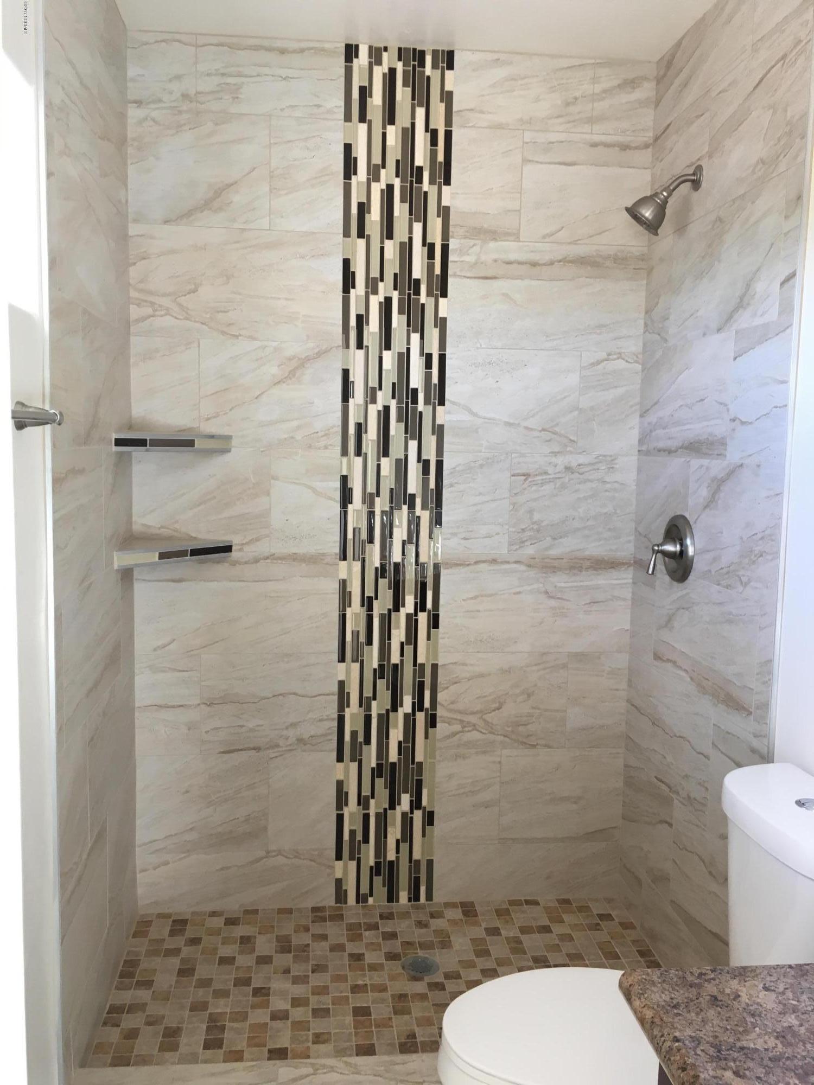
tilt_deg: -6.8
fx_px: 909
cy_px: 542
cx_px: 407
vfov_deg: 61.7
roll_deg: +0.2
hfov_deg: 48.2
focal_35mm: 29
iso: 50
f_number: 2.2
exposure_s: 1/30
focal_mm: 4.15
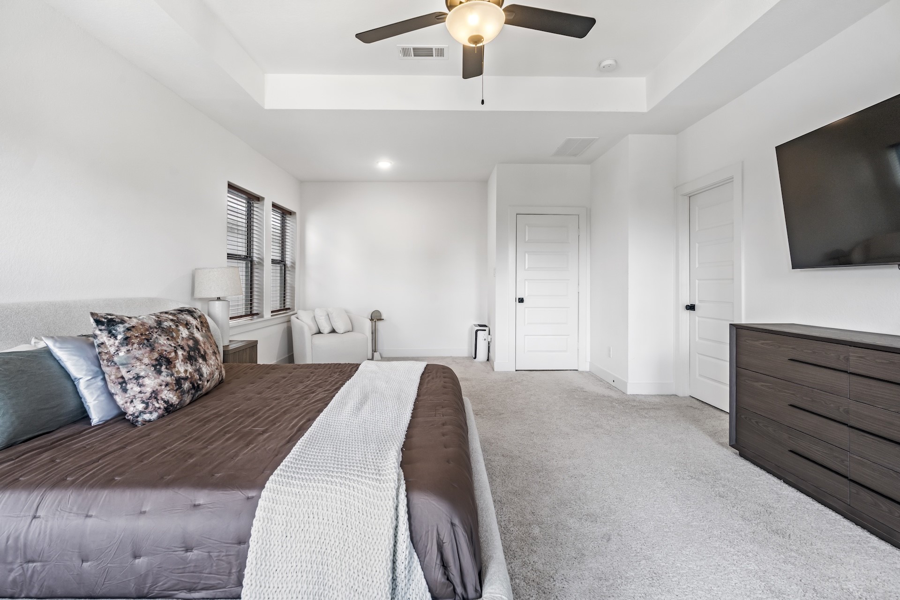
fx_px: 400
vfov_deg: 73.7
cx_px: 450
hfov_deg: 96.7
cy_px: 300
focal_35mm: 16
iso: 640
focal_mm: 16
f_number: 8
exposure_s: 1/25
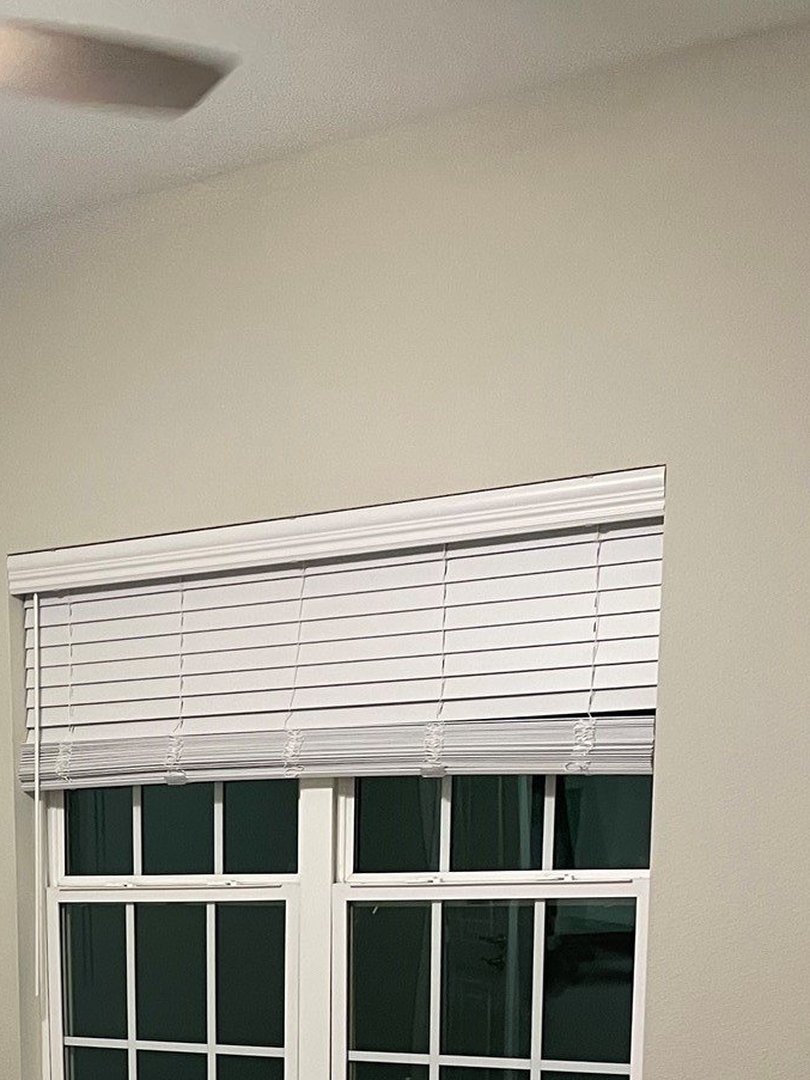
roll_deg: +2.3
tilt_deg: -11.3
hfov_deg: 23.7
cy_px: 1185
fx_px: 1841
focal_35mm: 59
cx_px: -5
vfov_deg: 29.5
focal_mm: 4.2
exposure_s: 1/60
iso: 250
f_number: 1.6
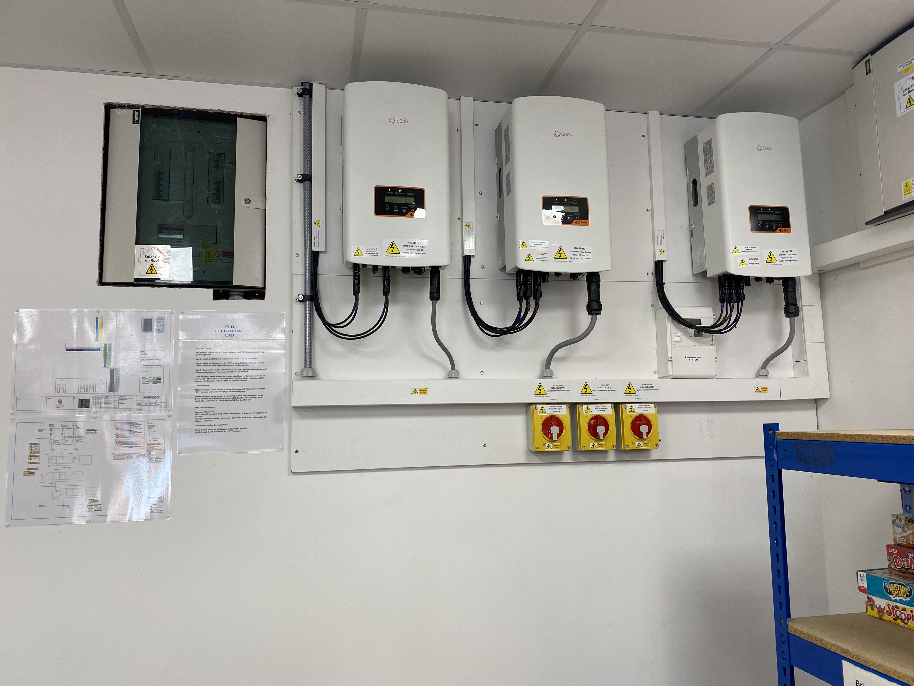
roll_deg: +0.9
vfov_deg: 53.1
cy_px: 343
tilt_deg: +5.3
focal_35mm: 26
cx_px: 457
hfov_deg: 67.3
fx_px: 687
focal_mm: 4.25
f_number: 1.8
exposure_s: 1/100
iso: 100
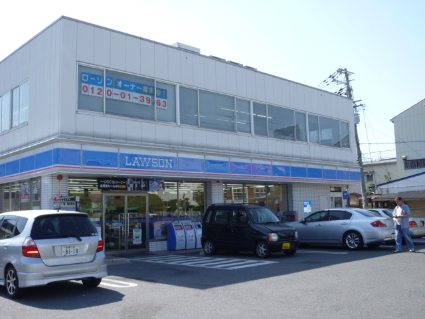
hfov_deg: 49.0
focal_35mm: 38
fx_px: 467
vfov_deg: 37.7
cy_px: 160
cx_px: 212
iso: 100
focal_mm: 6.8
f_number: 4
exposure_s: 1/500
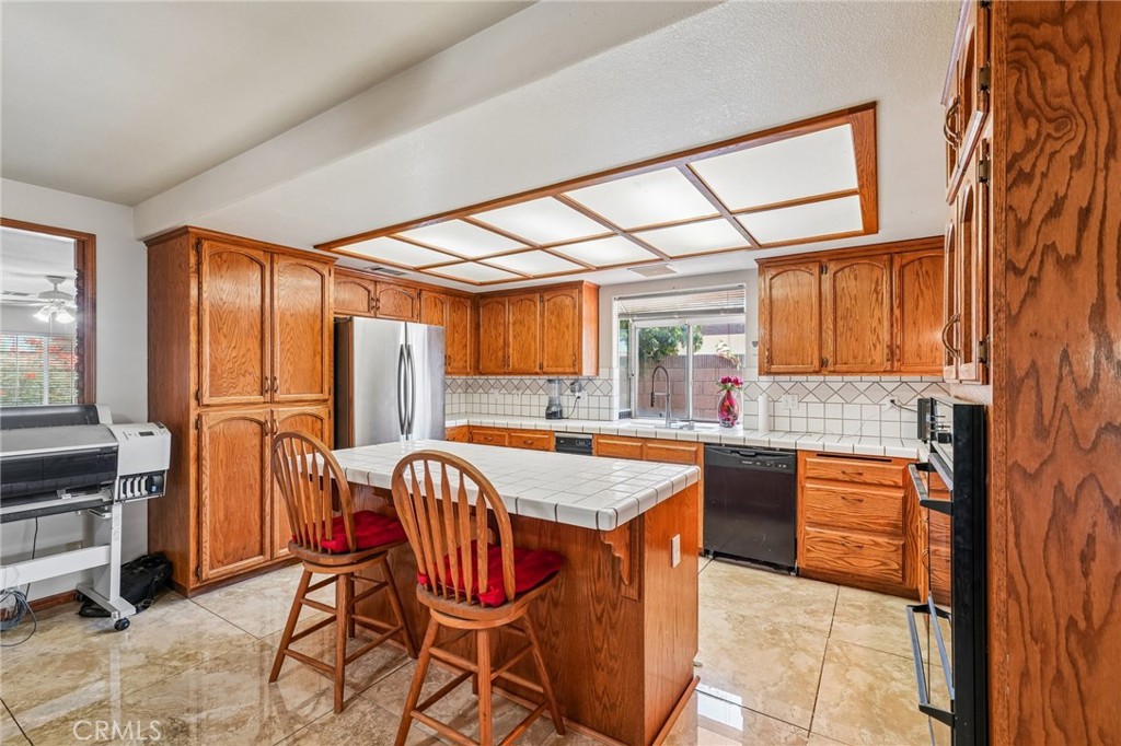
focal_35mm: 15
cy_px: 373
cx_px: 560
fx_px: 467
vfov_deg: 77.3
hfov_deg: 100.4
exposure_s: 1/15
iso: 400
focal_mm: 15
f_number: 8
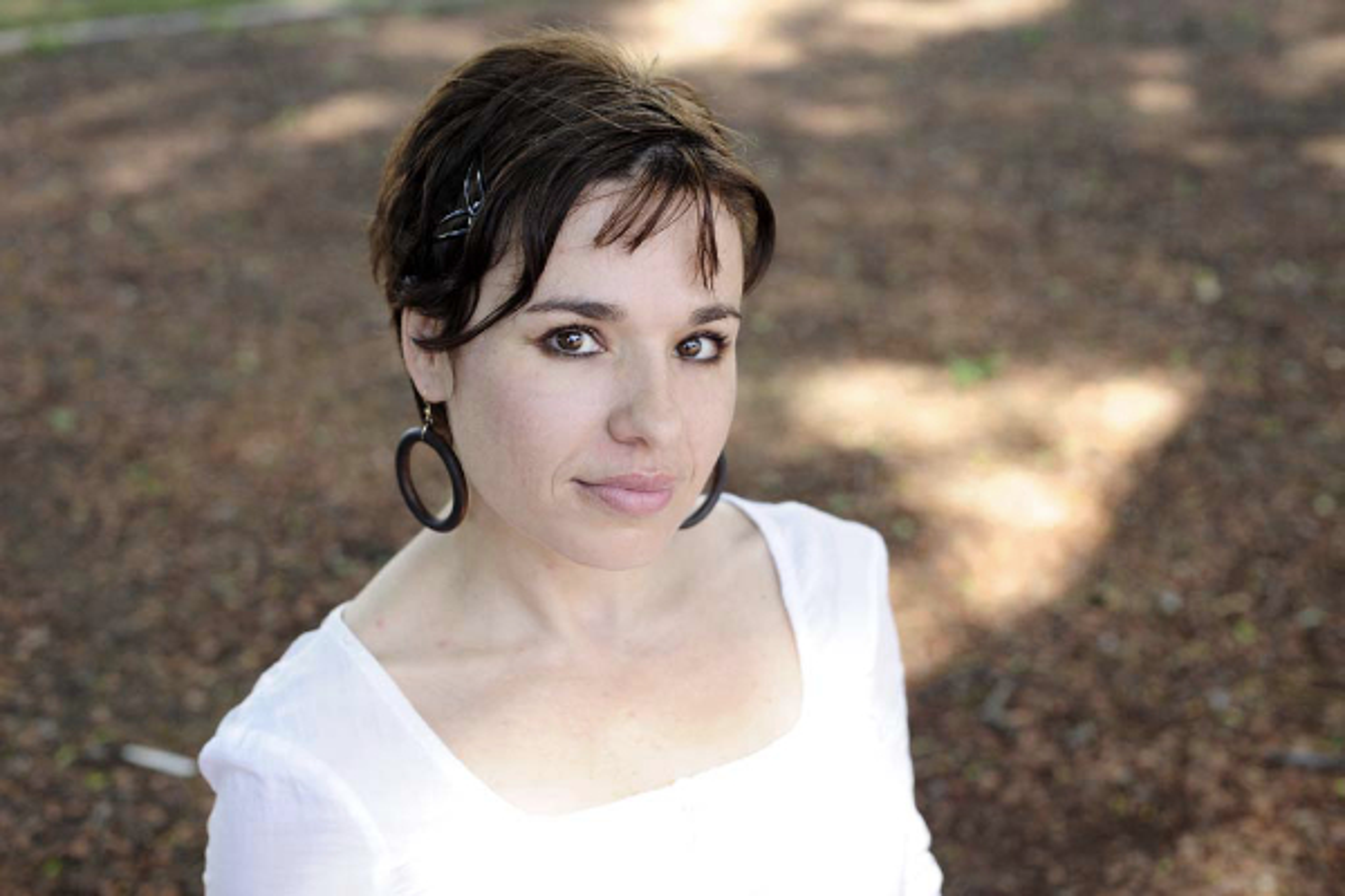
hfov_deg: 39.6
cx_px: 672
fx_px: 1868
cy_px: 448
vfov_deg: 27.0
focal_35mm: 50
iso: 200
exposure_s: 1/160
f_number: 4
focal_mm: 50
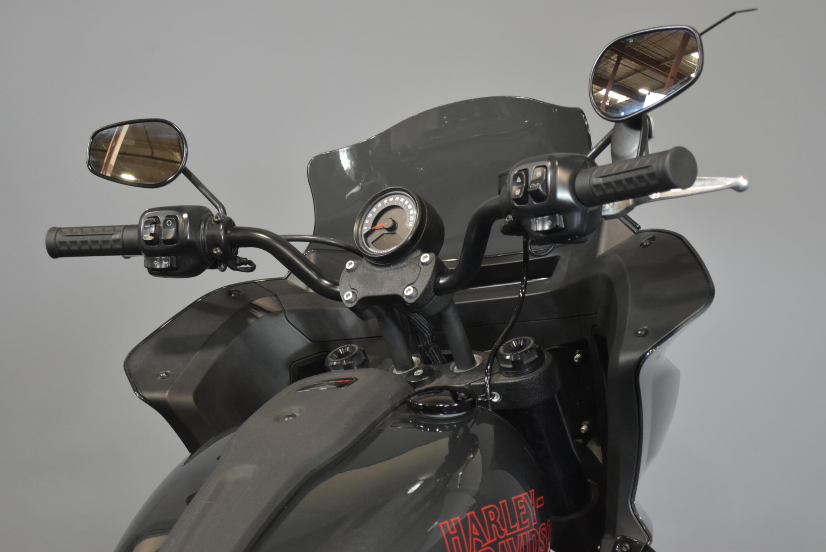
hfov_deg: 33.4
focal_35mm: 60
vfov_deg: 22.6
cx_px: 413
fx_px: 1377
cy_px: 276
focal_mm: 40
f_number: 5.3
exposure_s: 1/25
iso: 1600
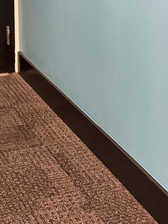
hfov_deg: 15.9
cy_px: -78
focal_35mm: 91
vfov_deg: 19.6
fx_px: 589
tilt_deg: -5.9
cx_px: 5
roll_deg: +1.0
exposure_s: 1/43
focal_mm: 5.96
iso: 400
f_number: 1.6
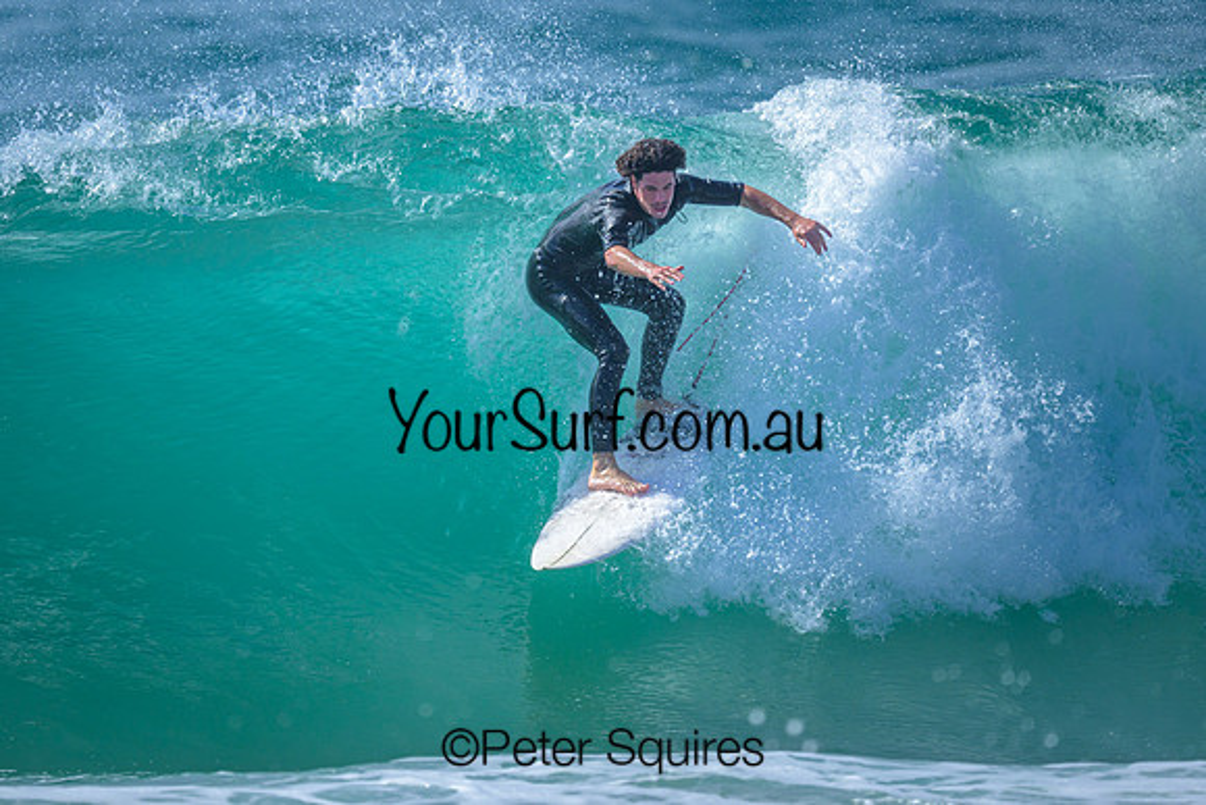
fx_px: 36824
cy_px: 353
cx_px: 484
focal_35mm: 1099
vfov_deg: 1.3
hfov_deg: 1.9
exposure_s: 1/2000
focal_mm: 800
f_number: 6.3
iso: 280
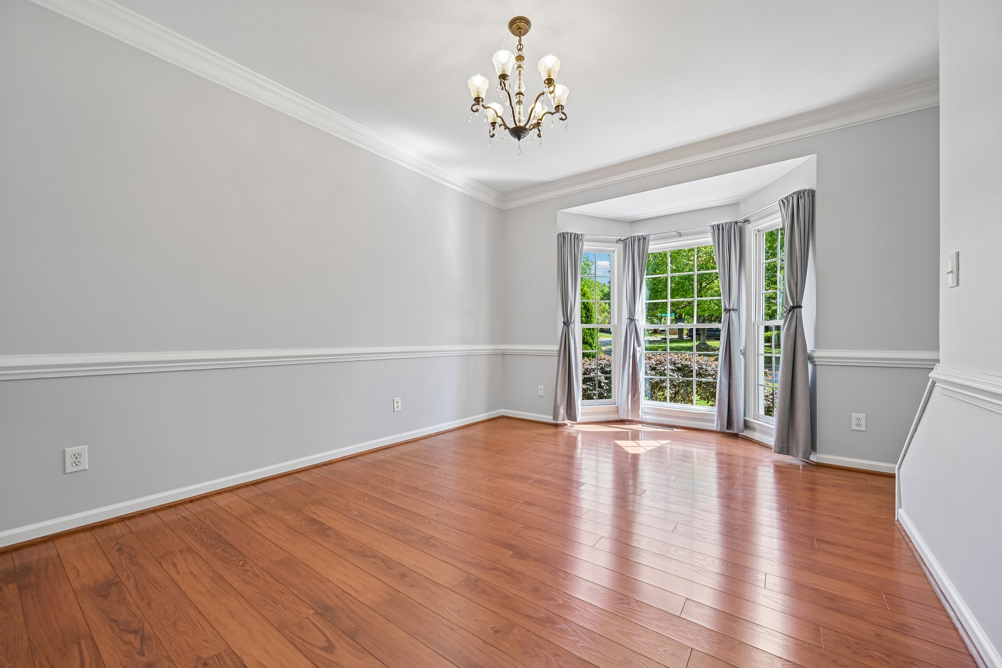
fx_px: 390
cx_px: 501
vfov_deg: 81.2
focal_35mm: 14
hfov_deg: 104.3
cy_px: 334
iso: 125
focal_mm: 14
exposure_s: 1/15
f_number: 8
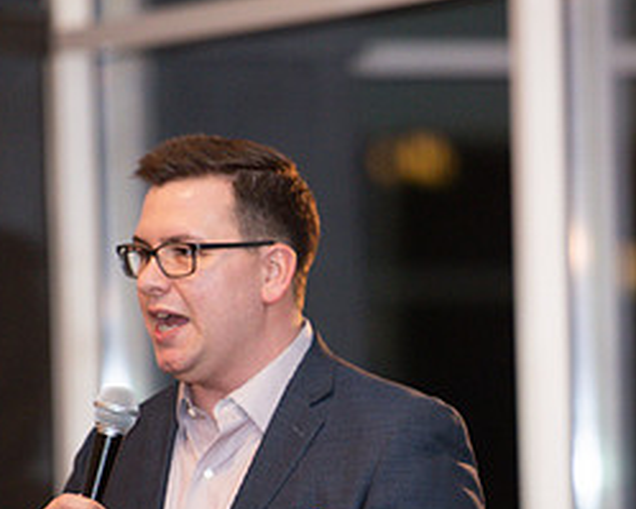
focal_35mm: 467
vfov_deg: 3.3
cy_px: 417
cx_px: 498
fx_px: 8787
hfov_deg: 4.1
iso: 1250
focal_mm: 200
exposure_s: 1/160
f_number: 2.8
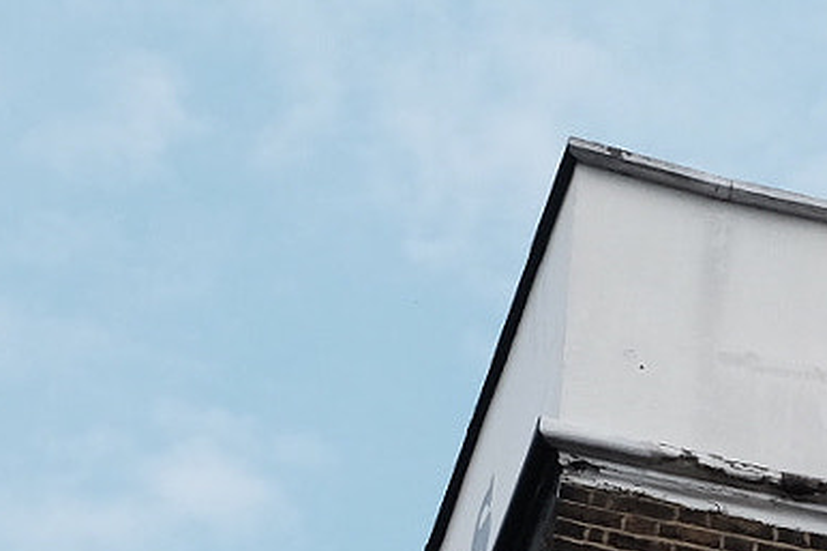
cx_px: 932
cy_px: 732
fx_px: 4477
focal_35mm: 195
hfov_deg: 10.4
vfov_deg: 7.0
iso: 800
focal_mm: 31
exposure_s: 1/420
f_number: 11
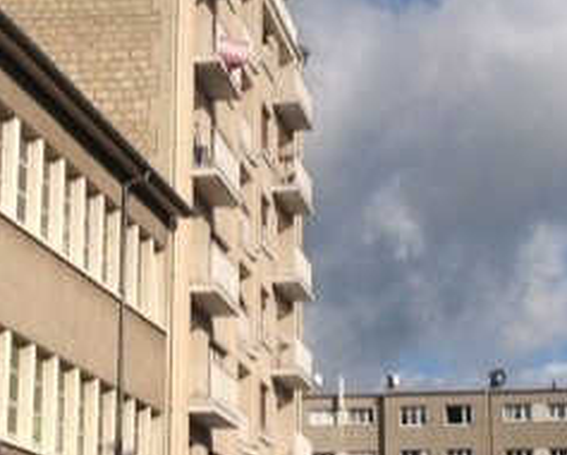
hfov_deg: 16.7
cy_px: 231
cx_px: 189
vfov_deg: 13.4
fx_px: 1931
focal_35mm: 115
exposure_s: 1/3788
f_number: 2.4
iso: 64
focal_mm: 4.28
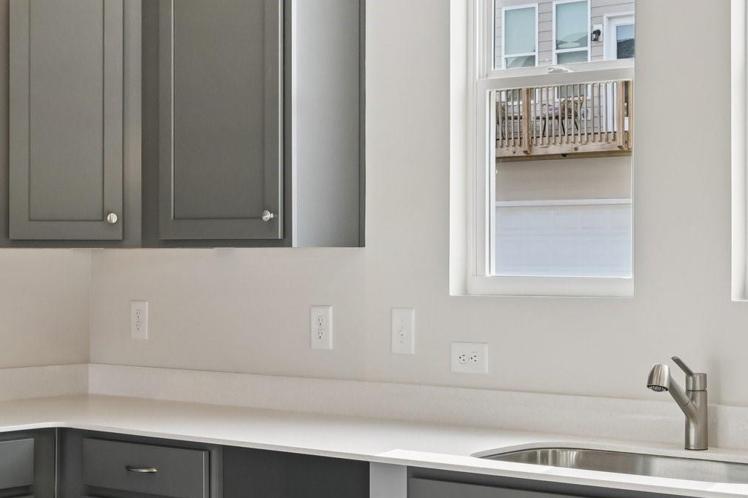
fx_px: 1516
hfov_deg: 27.7
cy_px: 246
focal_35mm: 73
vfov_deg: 18.7
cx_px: 420
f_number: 8
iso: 320
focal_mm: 24
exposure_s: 1/40
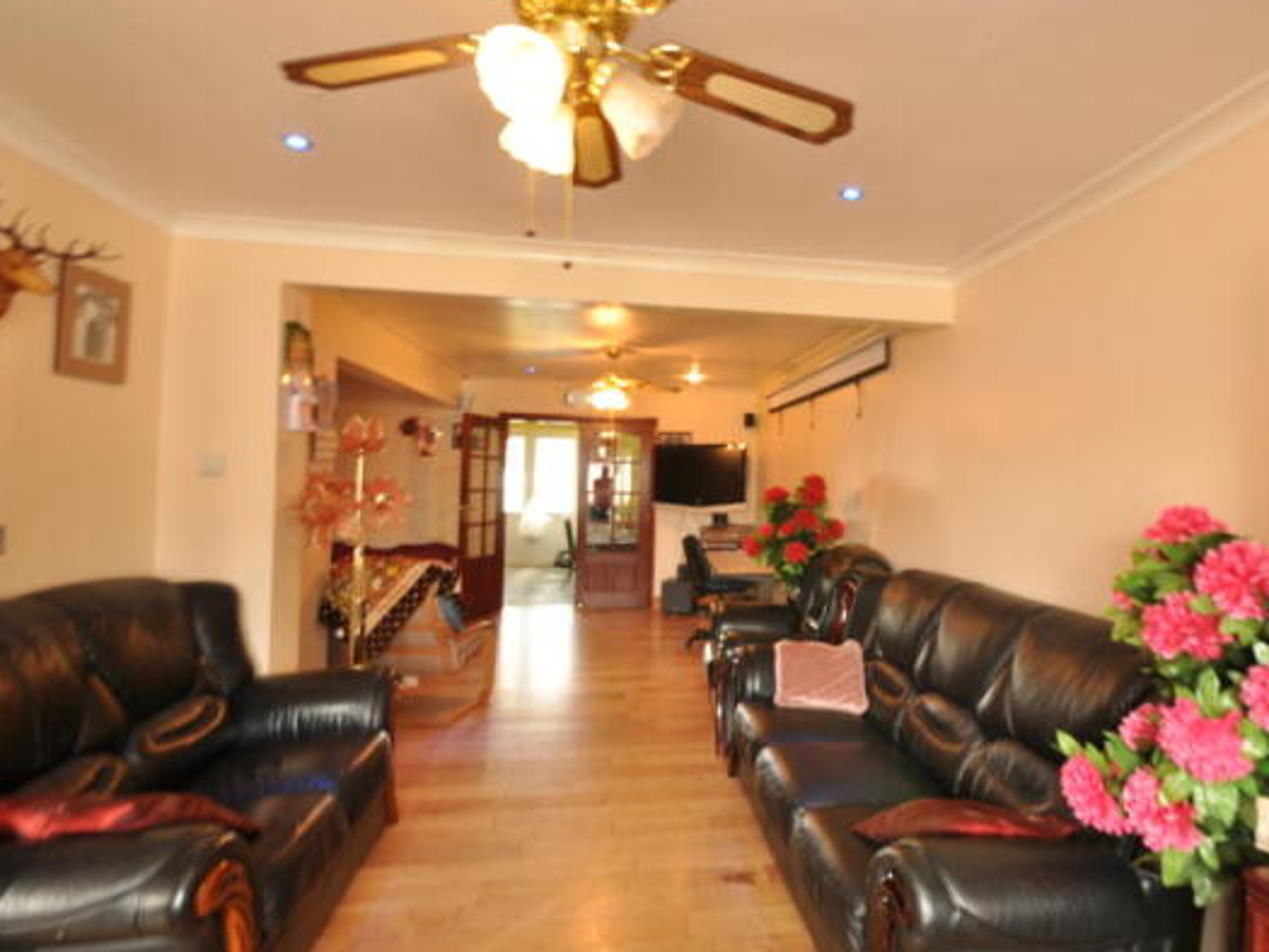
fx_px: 660
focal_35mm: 18
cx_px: 728
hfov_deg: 87.2
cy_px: 457
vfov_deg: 71.6
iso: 200
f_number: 11
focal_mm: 10
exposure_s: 1.3
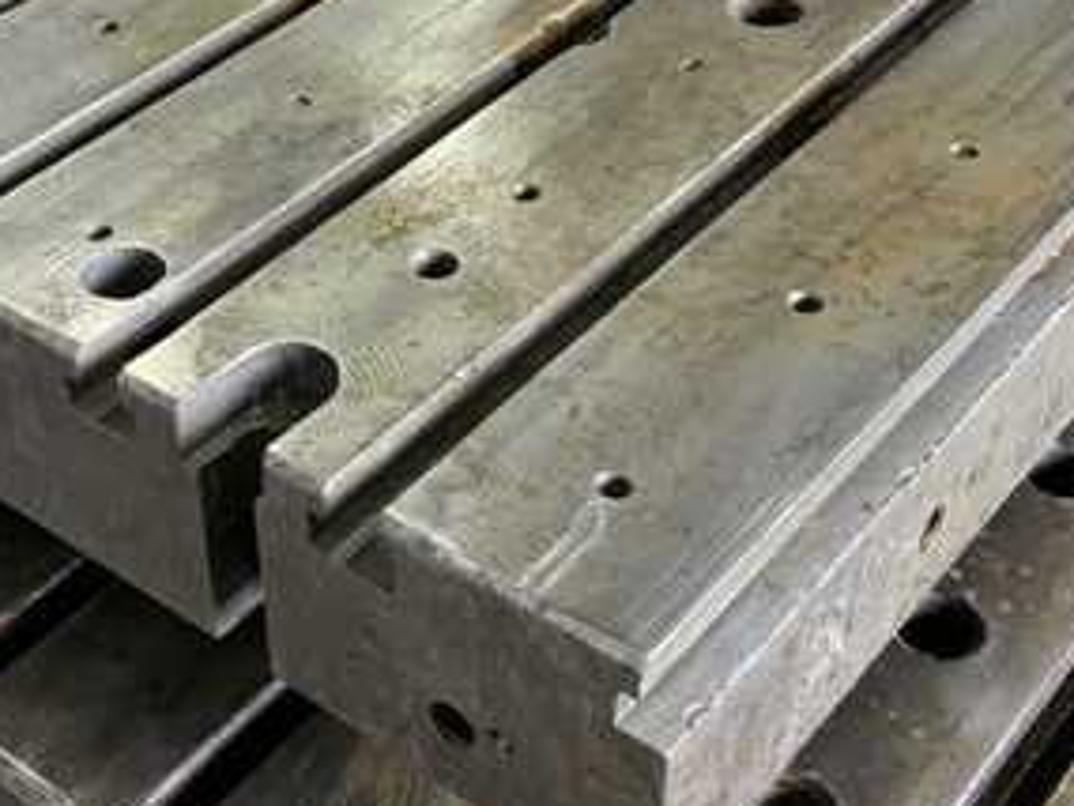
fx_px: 1893
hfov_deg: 31.0
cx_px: 241
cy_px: 260
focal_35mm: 61
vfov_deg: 23.9
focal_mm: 3
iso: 125
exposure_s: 1/60
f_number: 1.8
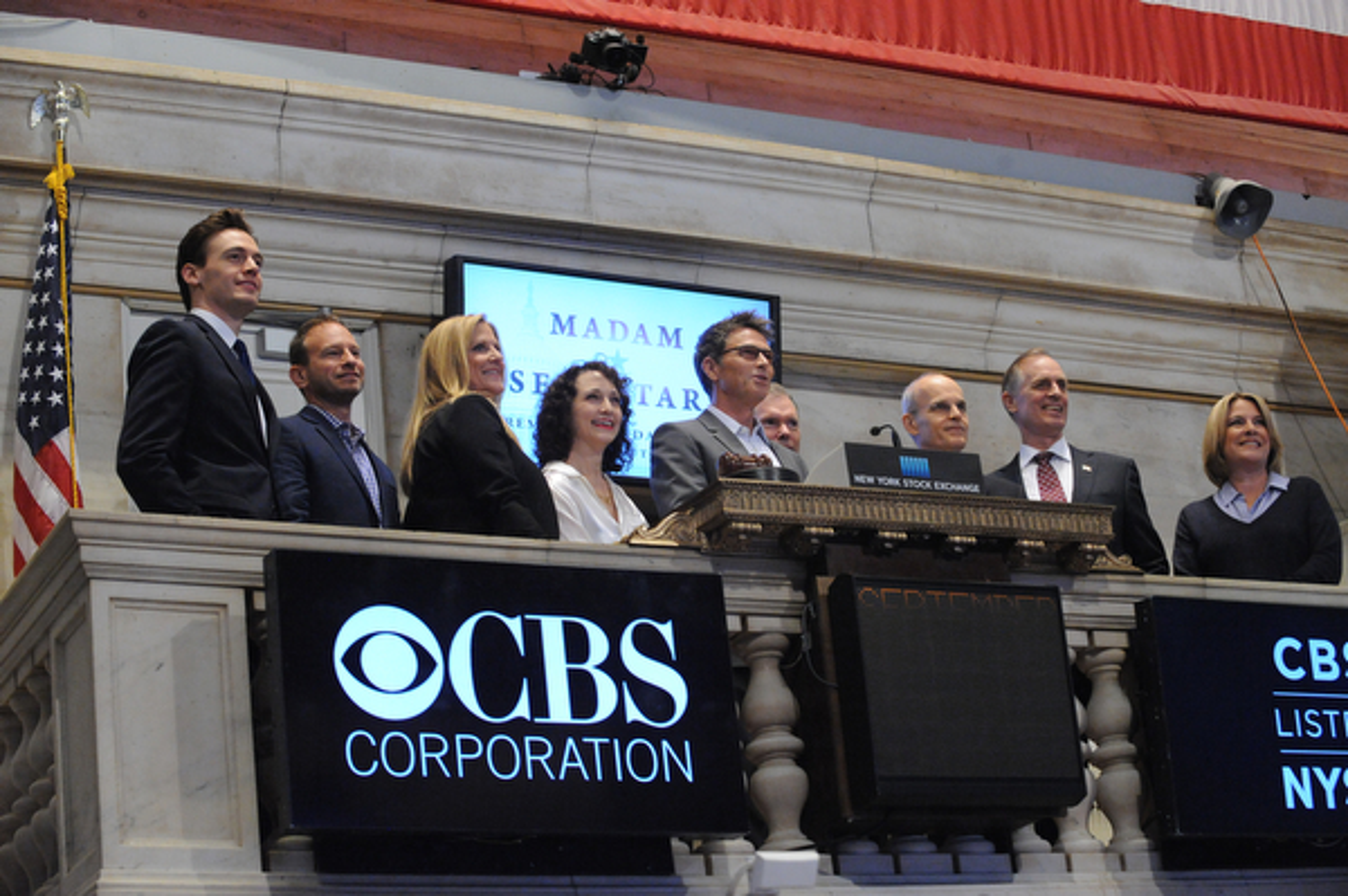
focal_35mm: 70
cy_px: 448
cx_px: 674
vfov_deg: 19.4
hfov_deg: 28.9
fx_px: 2619
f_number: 5.6
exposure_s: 1/160
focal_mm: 70
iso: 6400
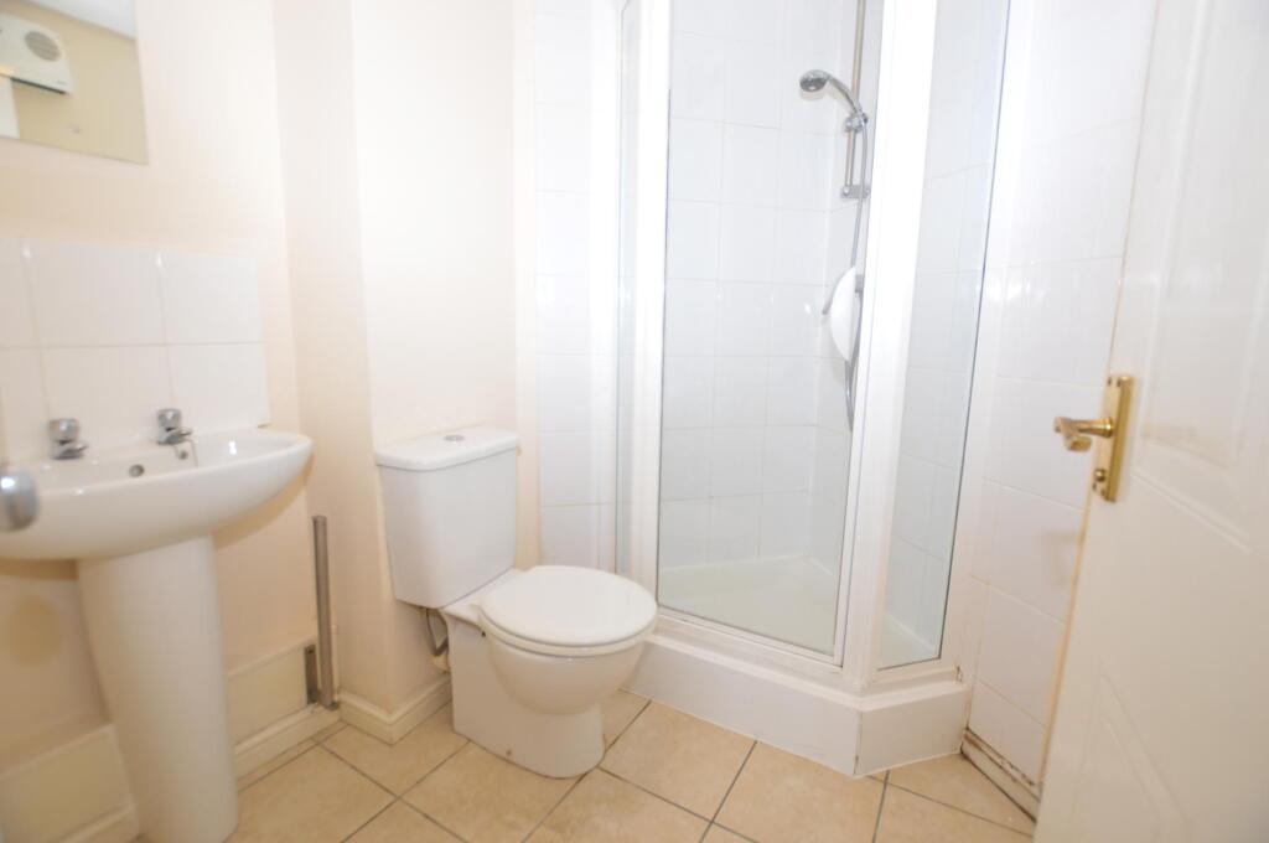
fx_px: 528
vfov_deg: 77.2
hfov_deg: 100.5
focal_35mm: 15
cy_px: 422
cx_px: 634
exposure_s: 1/60
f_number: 4
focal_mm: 10
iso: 400
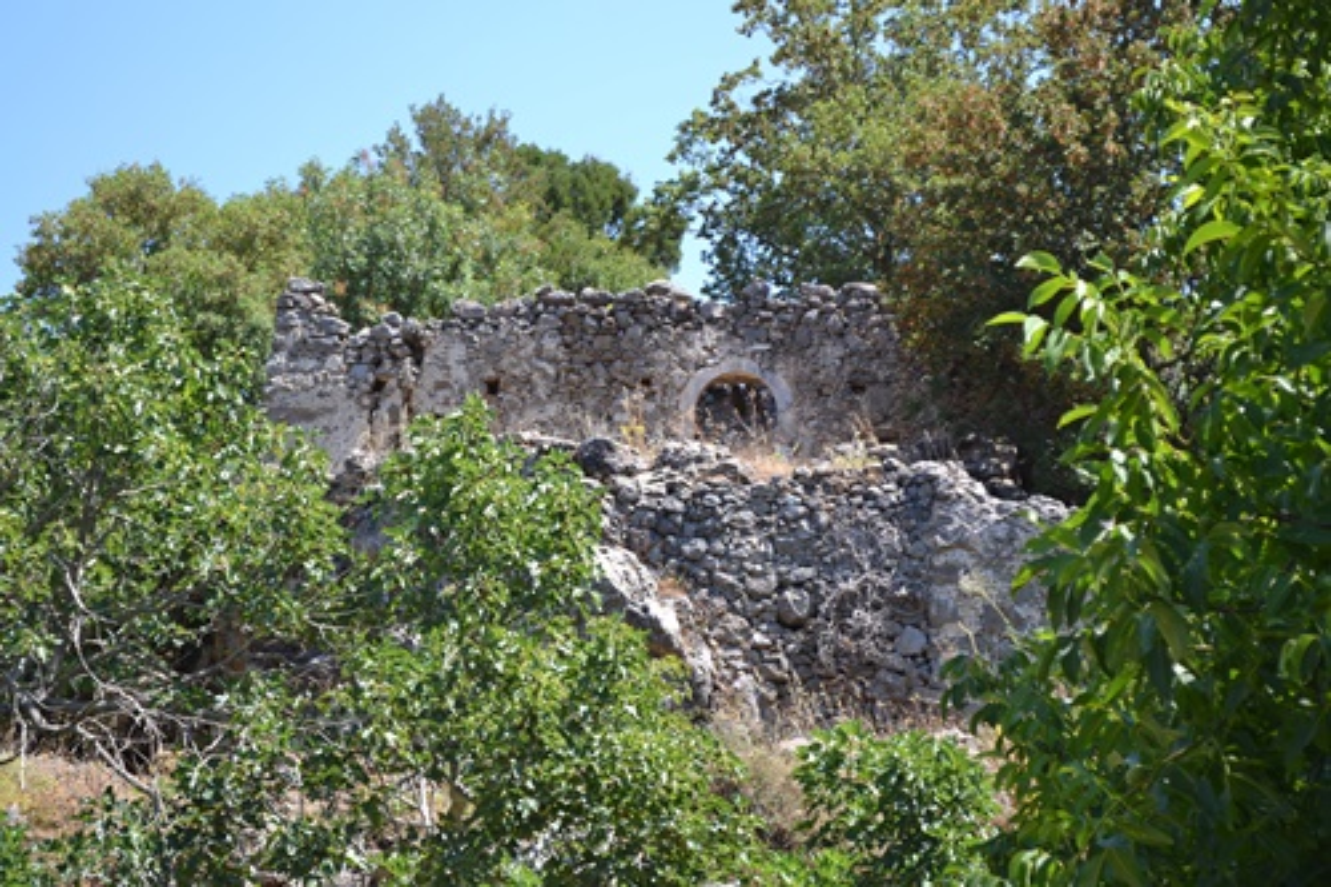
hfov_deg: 24.6
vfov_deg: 16.5
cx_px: 666
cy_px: 444
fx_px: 3049
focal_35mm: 82
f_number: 5.6
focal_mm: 55
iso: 100
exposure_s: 1/125
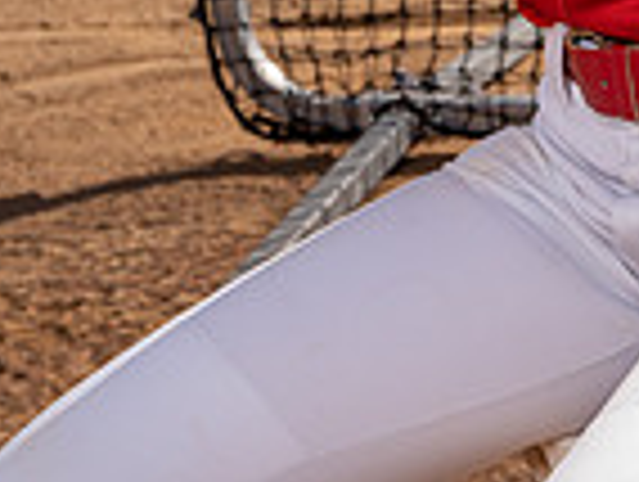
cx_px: 603
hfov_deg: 12.6
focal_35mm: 155
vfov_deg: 9.0
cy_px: -518
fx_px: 2866
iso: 64
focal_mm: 51
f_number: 8
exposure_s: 1/250
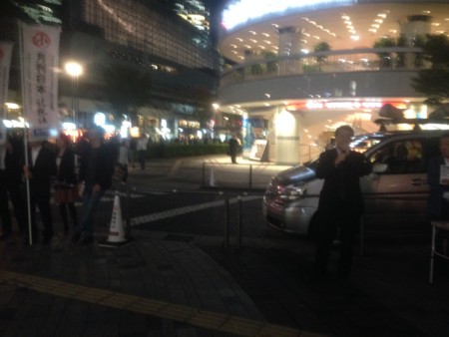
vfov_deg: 43.0
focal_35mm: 33
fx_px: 428
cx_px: 224
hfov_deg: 55.3
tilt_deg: -1.4
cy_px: 168
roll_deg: +0.8
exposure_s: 1/15
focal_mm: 4.12
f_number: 2.4
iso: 400
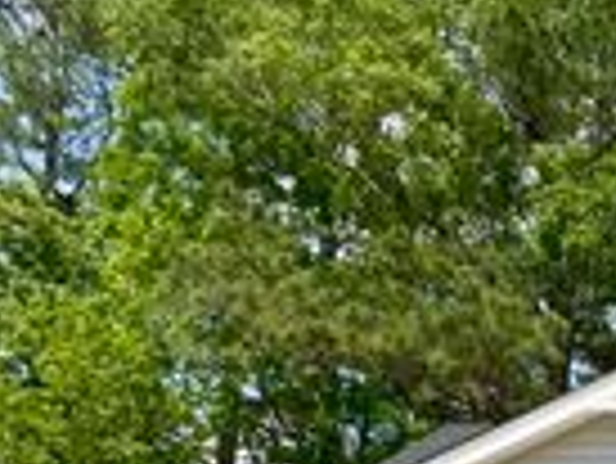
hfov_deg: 17.0
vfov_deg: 14.4
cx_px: 1115
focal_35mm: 95
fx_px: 1692
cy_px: 728
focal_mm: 4.25
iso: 32
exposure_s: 1/4274
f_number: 1.8
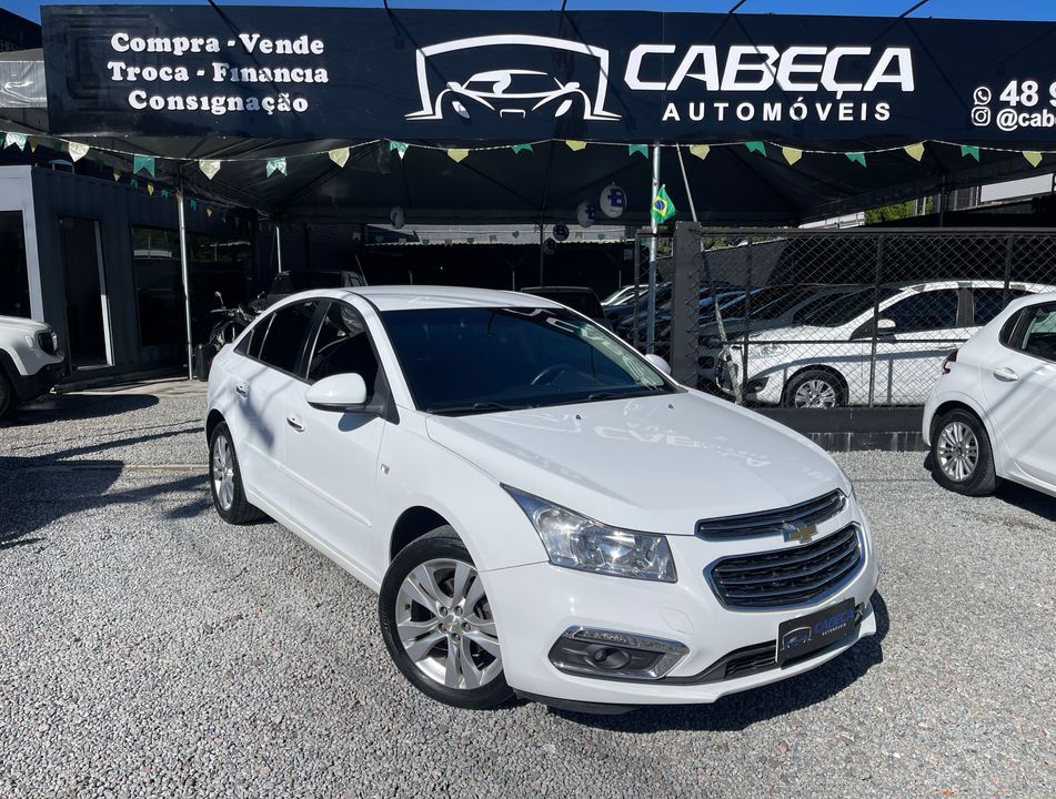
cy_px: 400
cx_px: 528
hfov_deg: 69.2
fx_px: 765
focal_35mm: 25
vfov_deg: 55.2
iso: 32
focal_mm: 5.1
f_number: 1.6
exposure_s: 1/7407
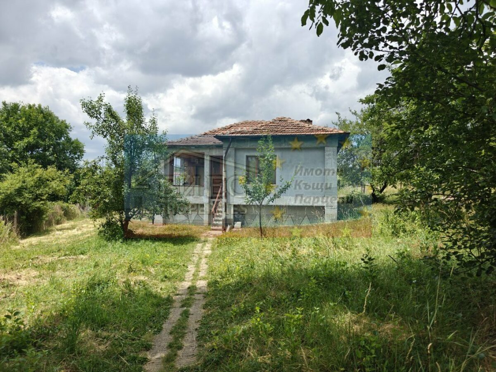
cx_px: 248
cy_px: 186
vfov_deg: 58.9
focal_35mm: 23
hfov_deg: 73.9
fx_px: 330
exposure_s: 1/991
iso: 50
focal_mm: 6.06
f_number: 1.6
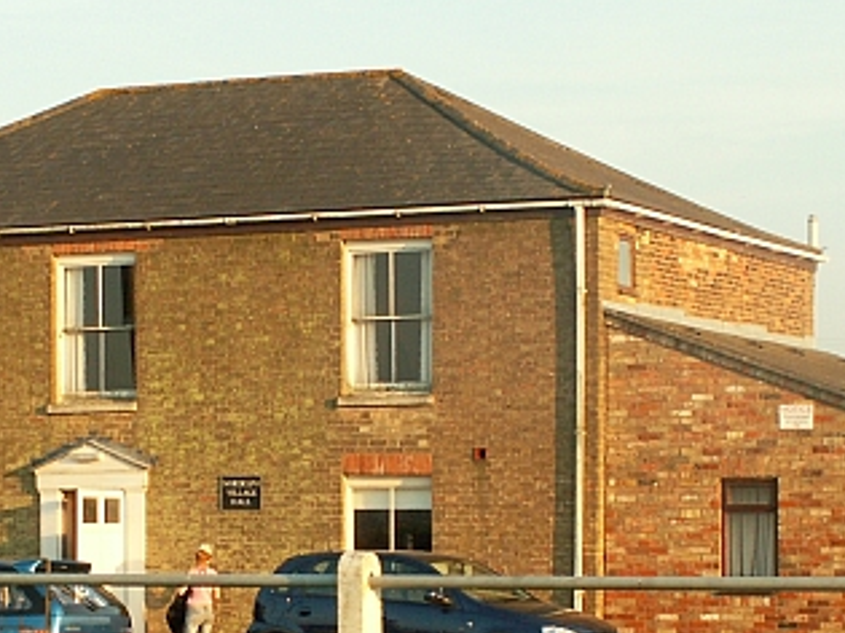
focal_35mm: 130
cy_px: 512
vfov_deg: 11.4
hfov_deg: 15.1
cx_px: 153
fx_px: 3172
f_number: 5
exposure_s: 1/100
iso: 50
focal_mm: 10.72
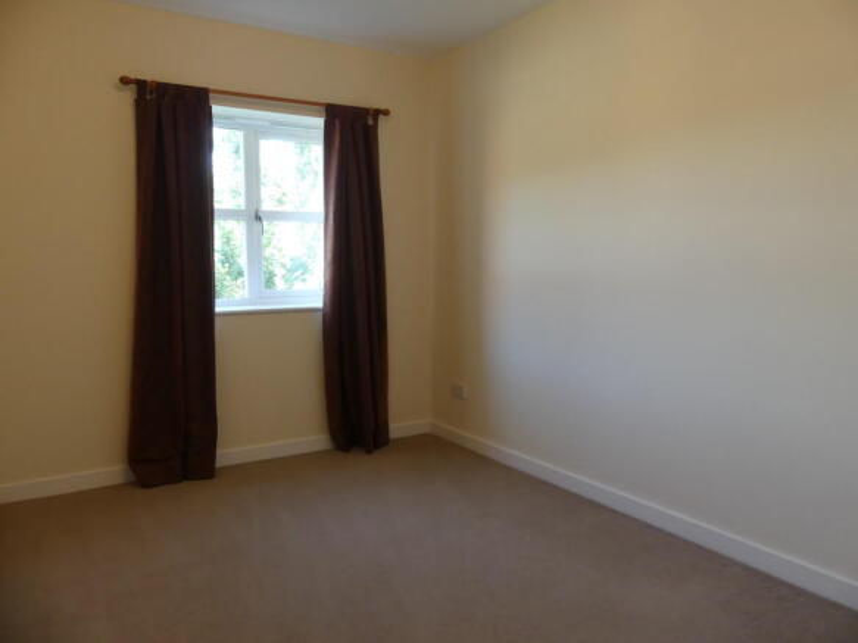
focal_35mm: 25
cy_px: 322
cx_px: 429
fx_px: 620
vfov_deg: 54.9
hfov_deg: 69.4
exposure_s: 1/60
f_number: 2.8
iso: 250
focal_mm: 4.5
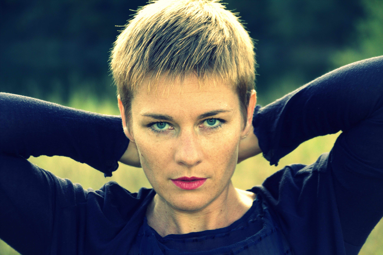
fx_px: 1829
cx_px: 192
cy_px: 128
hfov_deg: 12.0
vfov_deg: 8.0
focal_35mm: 172
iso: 400
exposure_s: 1/200
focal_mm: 110
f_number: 6.3
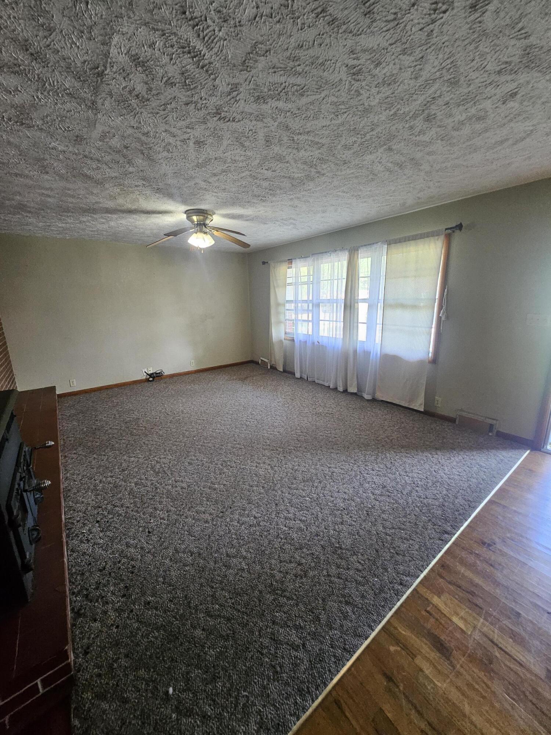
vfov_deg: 106.2
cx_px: 276
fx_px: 276
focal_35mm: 13
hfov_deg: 89.9
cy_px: 368
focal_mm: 1.74
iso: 320
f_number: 2.2
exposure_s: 1/40
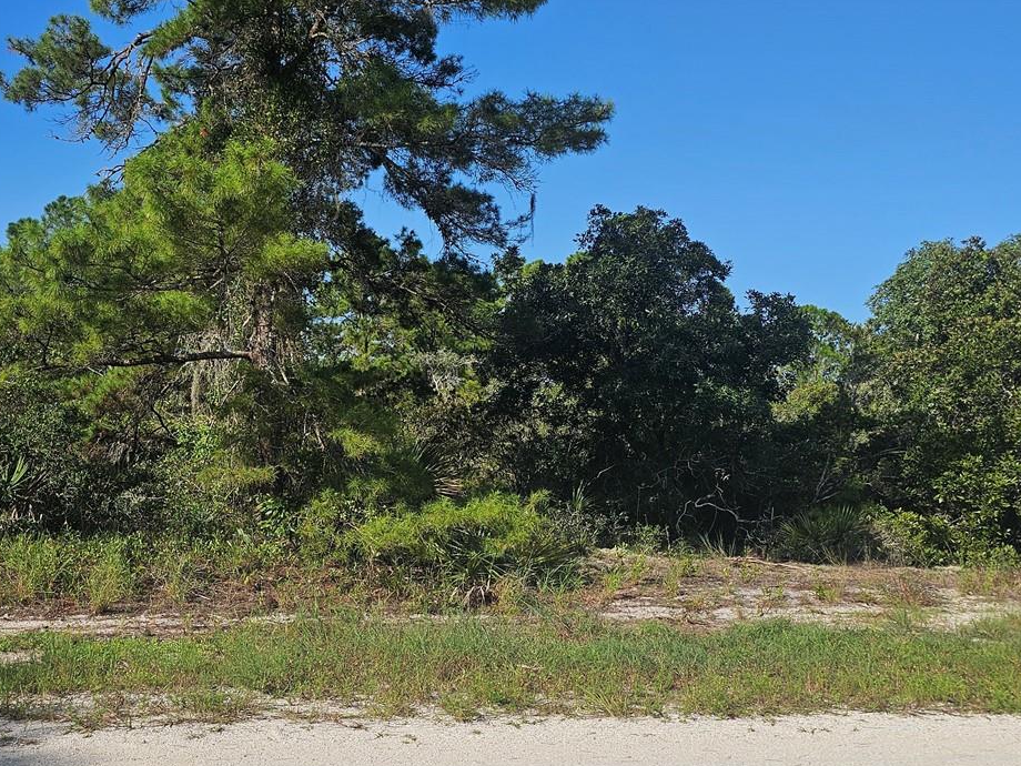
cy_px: 380
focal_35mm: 40
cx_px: 338
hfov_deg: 46.1
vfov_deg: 36.0
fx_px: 1180
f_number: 1.7
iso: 10
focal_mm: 6.3
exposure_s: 1/1067
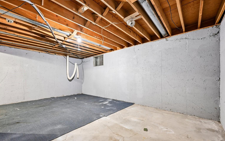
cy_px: 76
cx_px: 110
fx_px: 92
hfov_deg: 101.5
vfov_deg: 74.7
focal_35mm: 15
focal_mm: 14
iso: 400
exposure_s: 1/1.25
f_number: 10
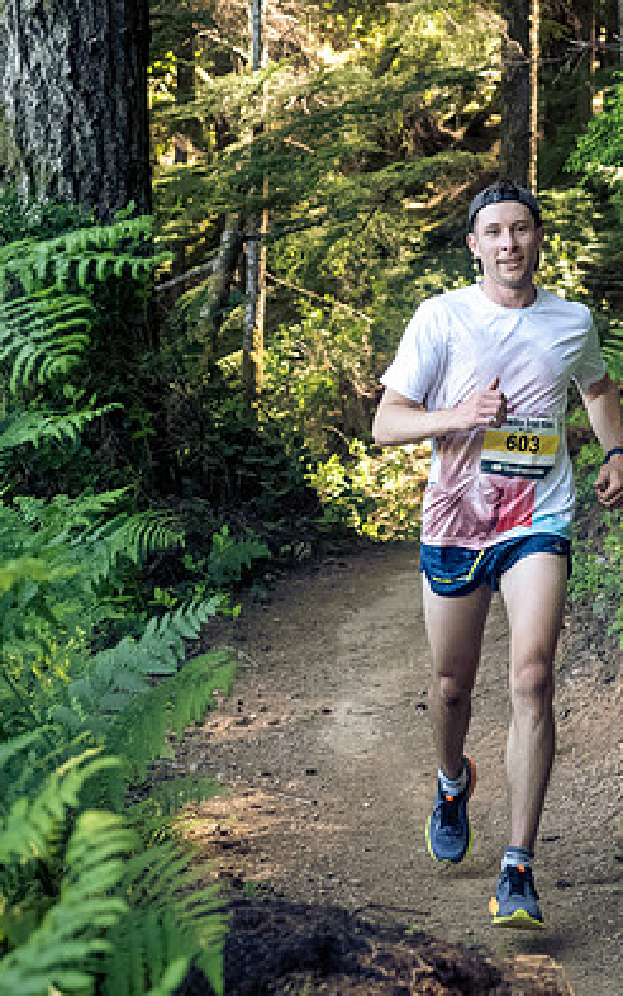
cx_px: 274
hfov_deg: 13.1
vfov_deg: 20.8
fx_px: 2714
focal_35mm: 100
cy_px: 533
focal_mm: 32
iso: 4000
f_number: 2.8
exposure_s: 1/1000
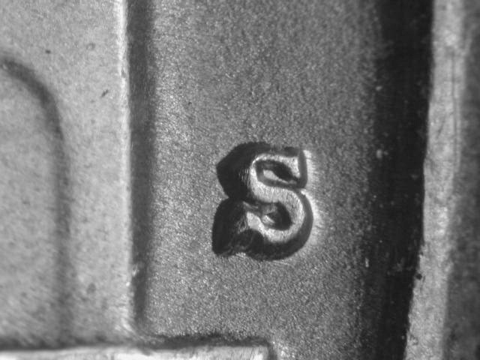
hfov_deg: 12.8
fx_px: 2135
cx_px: 240
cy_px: 180
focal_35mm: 154
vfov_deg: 9.6
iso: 100
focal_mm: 32
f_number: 5.1
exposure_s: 1/6.5
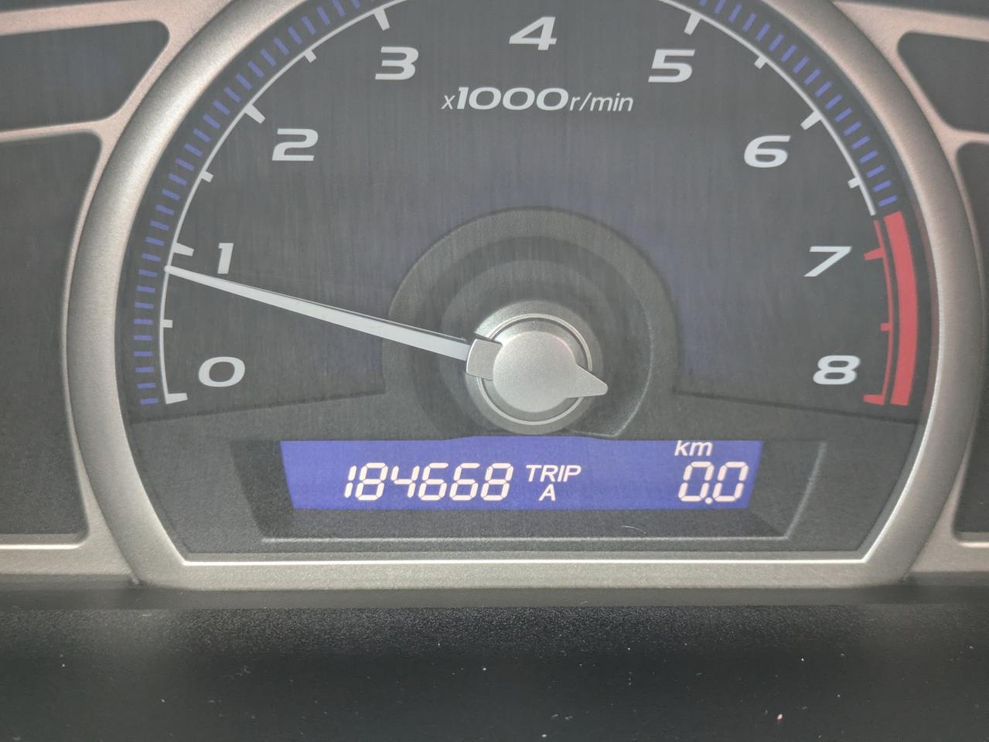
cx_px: 494
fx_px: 1458
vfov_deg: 28.6
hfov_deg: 37.5
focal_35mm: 51
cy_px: 371
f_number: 1.89
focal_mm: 5.43
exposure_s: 1/120
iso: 197
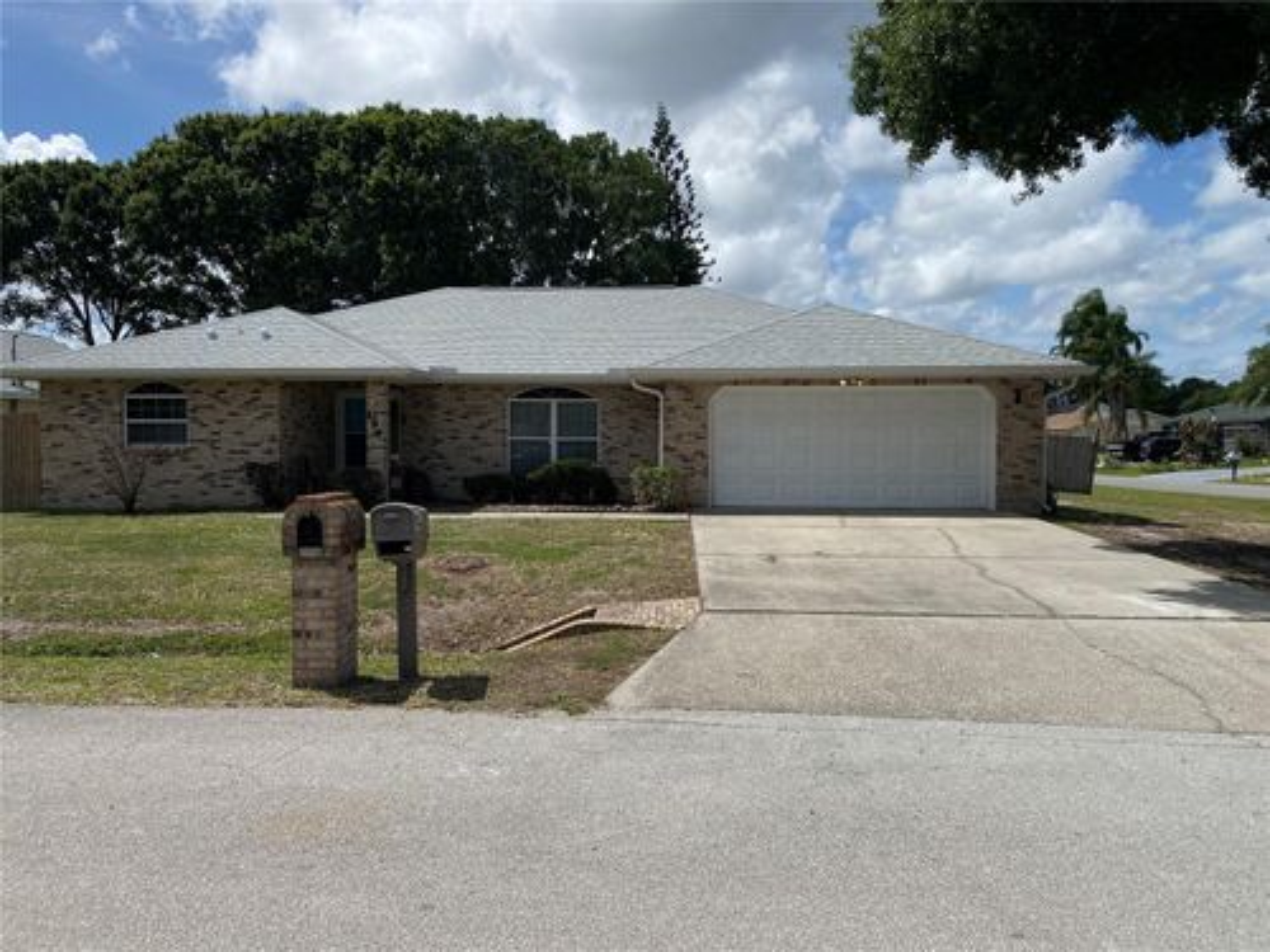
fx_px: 954
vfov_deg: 53.1
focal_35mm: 26
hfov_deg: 67.3
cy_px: 476
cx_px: 635
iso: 32
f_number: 1.8
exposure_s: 1/7692
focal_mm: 4.25
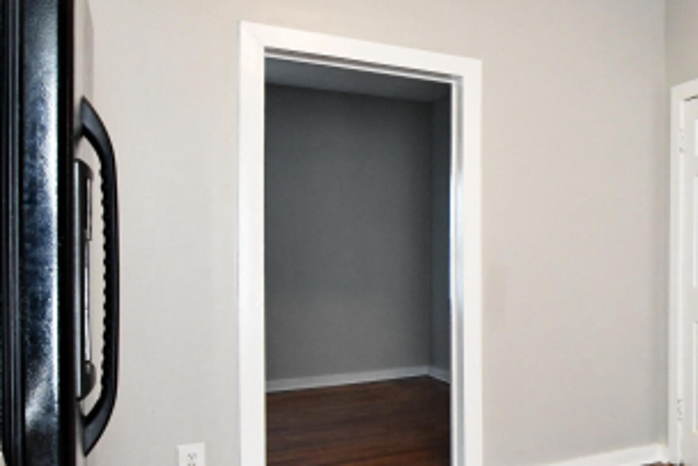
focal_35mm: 37
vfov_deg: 35.9
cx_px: 760
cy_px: 266
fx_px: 718
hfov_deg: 41.7
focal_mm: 10
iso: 2000
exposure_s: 1/20
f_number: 7.1
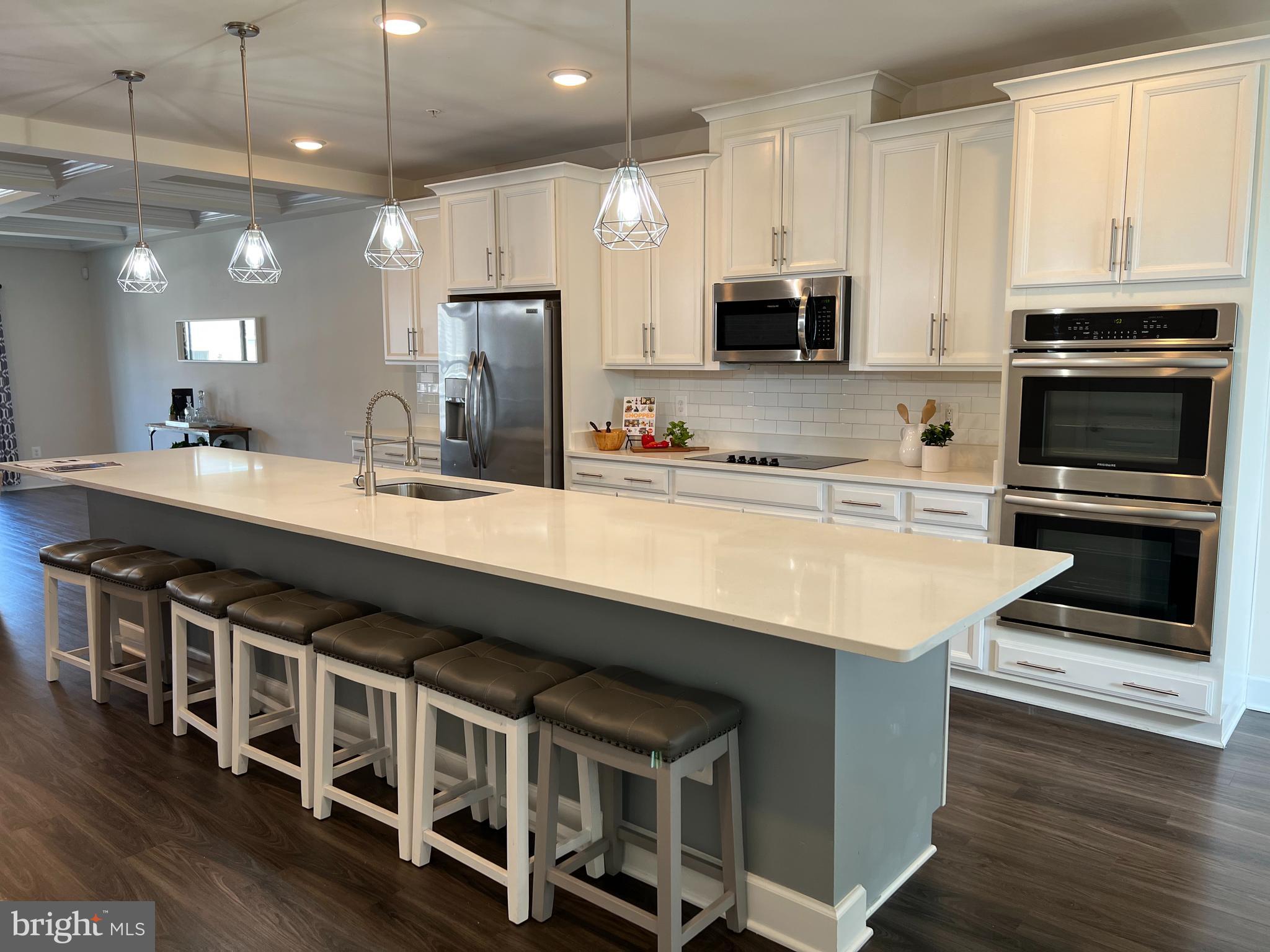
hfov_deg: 67.3
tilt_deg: -7.3
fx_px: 954
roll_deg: +0.7
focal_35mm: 26
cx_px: 635
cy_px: 476
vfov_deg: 53.1
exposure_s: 1/120
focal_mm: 5.7
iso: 64
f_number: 1.5
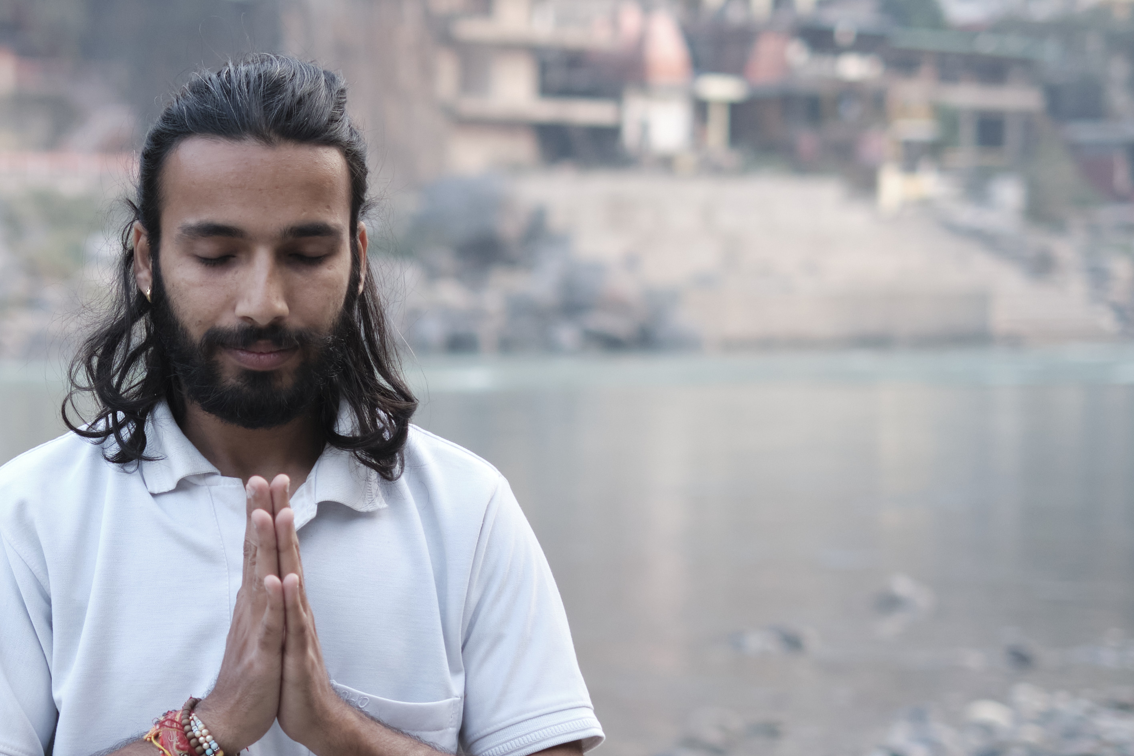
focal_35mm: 117
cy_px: 520
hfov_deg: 17.4
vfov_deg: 11.7
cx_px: 231
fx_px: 3685
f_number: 2
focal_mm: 35
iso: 640
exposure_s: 1/640
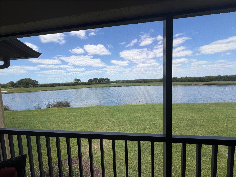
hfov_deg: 102.1
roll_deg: +2.8
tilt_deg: -5.4
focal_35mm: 14
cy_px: 88
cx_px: 118
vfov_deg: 85.7
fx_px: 95
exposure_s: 1/726
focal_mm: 2.22
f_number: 2.2
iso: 40
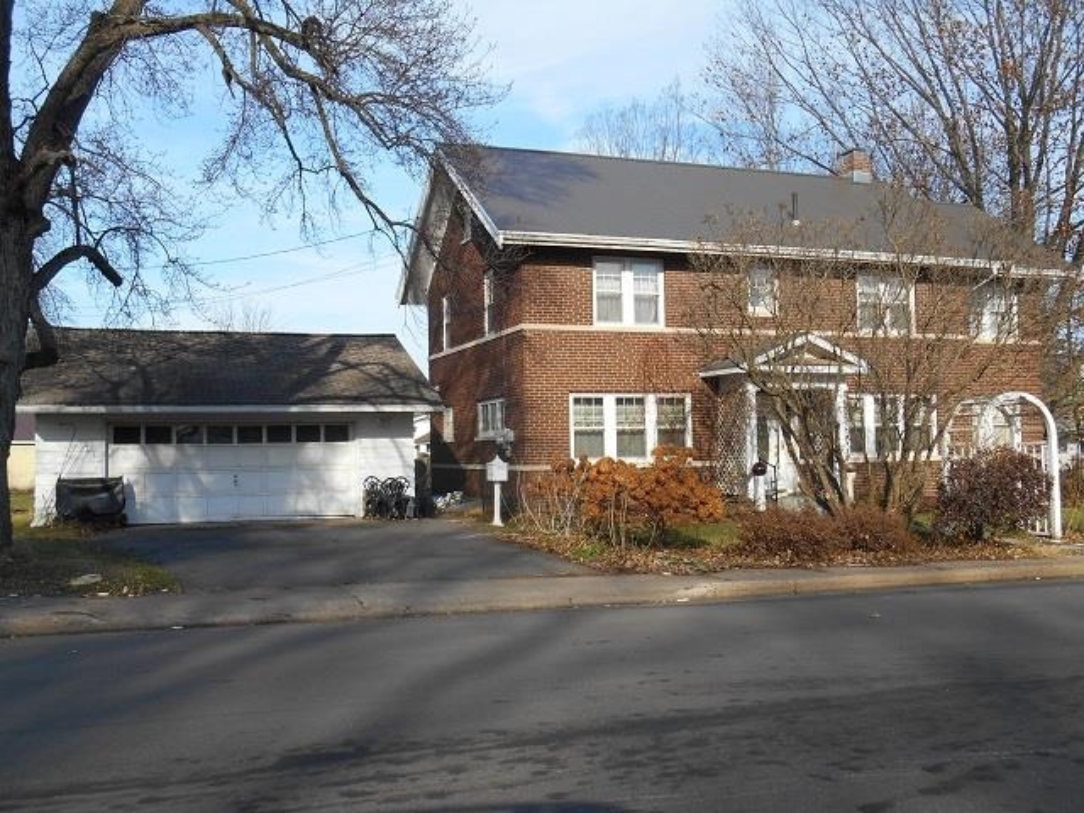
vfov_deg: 40.7
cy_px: 406
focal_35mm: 35
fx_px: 1096
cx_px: 542
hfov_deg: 52.6
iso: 80
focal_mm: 6.3
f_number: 3.7
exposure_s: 1/500
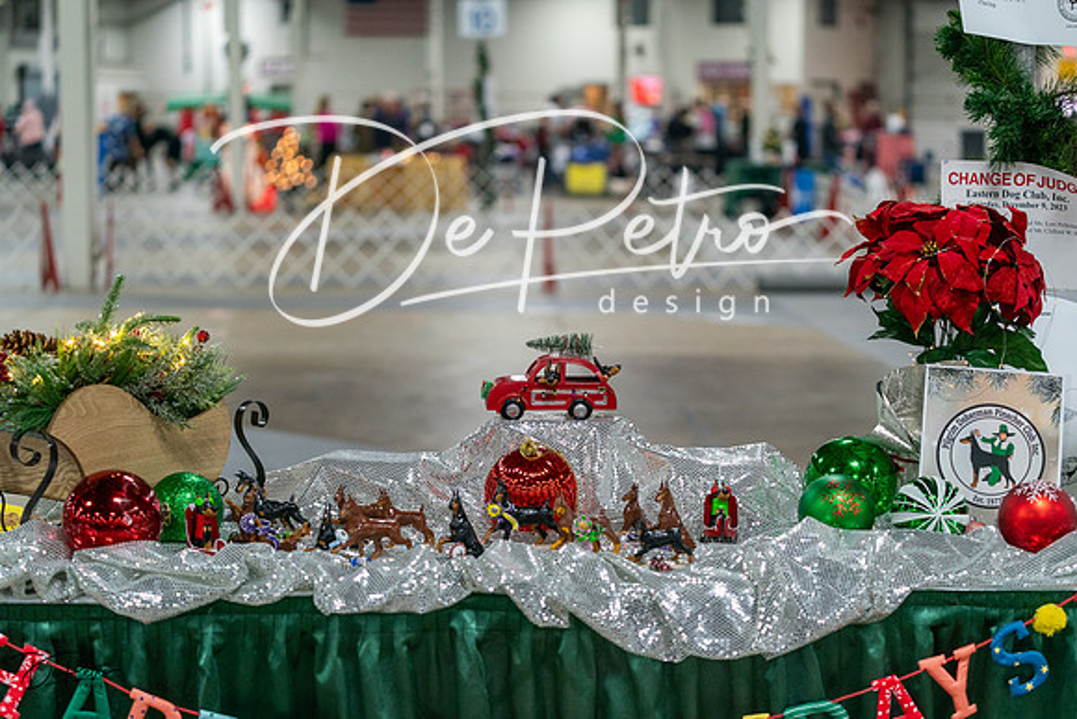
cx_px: 538
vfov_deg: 19.5
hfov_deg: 28.8
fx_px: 2095
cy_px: 360
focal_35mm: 70
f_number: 2.8
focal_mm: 70
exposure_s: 1/160
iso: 1600
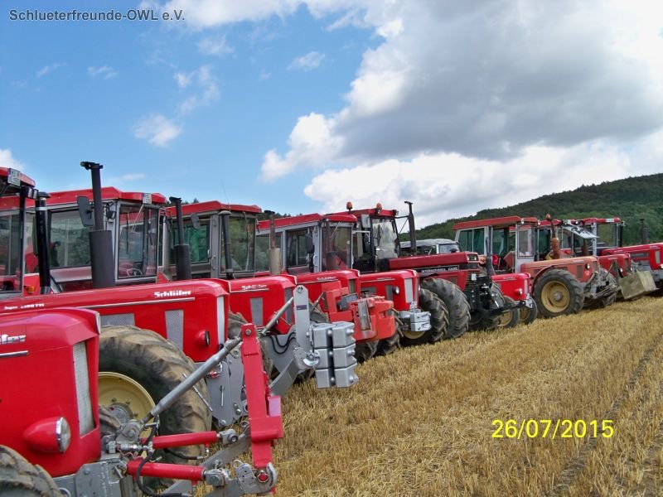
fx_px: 804
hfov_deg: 44.8
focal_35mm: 42
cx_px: 332
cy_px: 248
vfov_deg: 34.3
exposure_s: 1/400
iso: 80
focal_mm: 7.5
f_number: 3.7
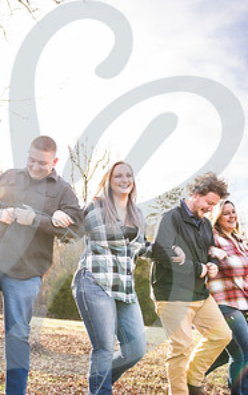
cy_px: 225
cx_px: 53
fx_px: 400
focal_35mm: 37
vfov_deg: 52.6
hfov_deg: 33.6
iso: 100
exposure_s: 1/500
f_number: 2.8
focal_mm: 24
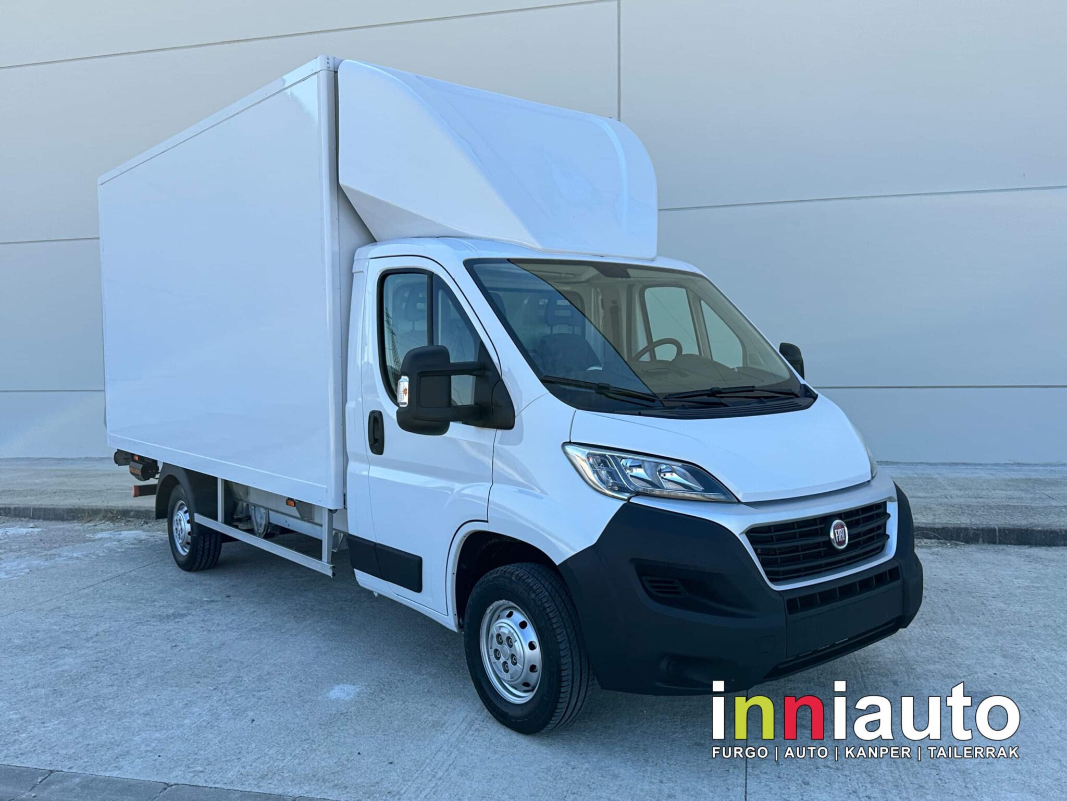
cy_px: 400
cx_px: 534
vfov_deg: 56.8
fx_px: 740
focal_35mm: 24
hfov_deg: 71.6
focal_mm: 6.86
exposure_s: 1/3200
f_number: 1.8
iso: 80
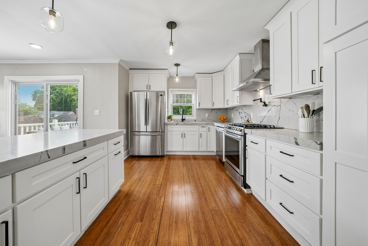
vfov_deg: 90.0
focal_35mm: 12
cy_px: 123
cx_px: 184
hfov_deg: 112.6
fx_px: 123
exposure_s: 1/10
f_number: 8
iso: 100
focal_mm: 12
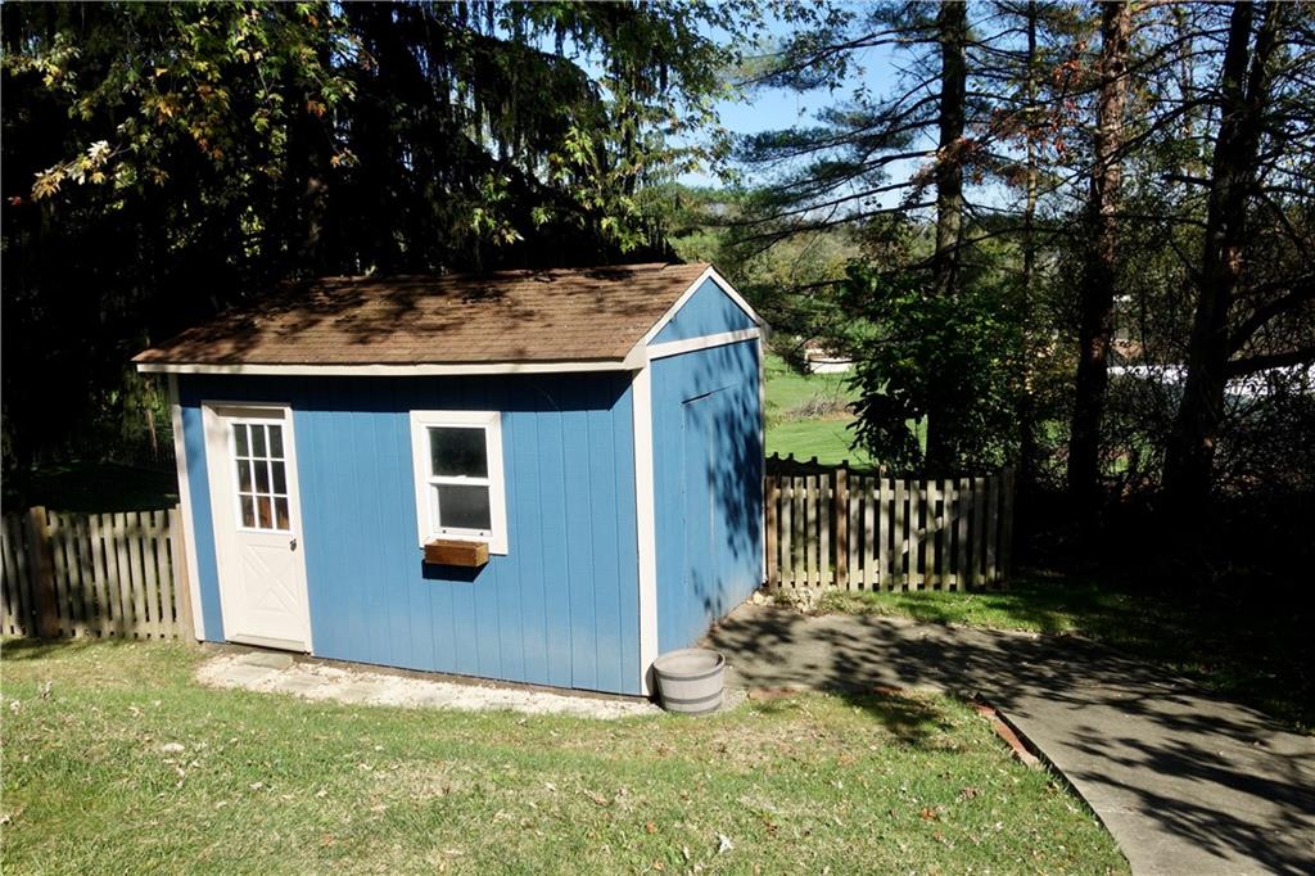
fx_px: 1022
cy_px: 438
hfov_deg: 65.5
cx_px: 658
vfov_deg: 46.4
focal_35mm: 28
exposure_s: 1/400
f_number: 5.6
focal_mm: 10.4
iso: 125
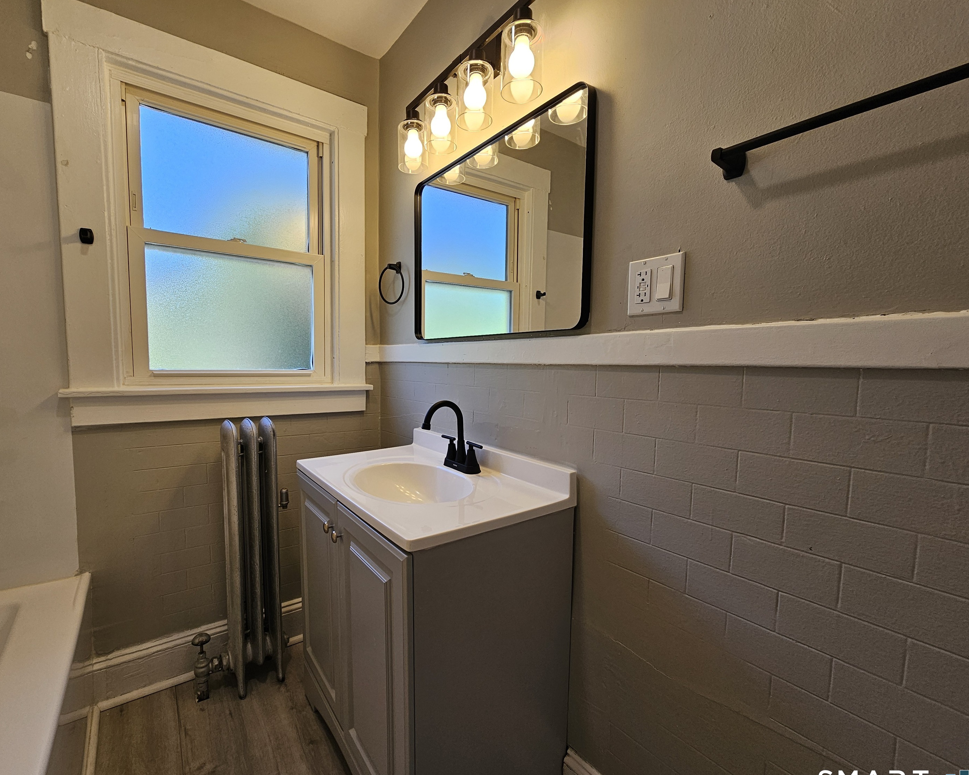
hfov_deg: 100.5
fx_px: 401
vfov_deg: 88.0
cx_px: 442
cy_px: 397
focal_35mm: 14
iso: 50
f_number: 2.2
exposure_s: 1/120
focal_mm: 2.2
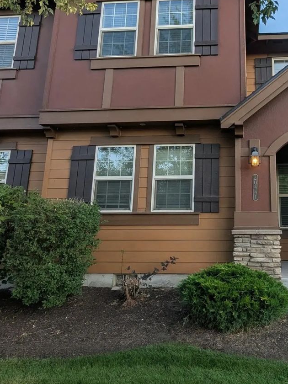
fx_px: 288
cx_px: 225
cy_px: 110
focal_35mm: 26
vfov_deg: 64.4
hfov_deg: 50.3
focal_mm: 2.35
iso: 43
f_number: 2.2
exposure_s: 1/269
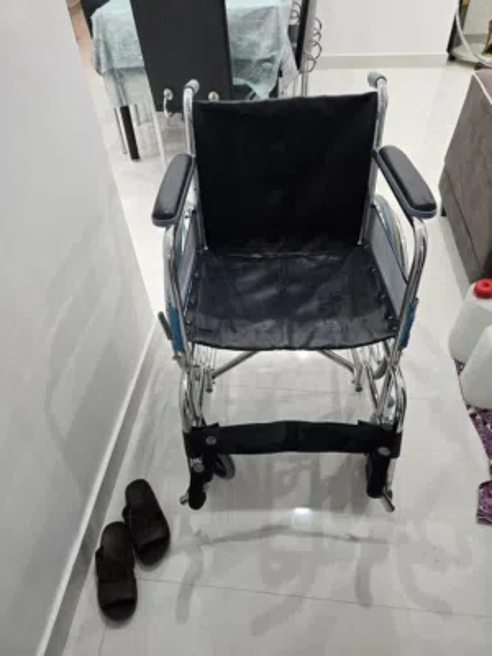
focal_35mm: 23
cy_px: 328
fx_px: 436
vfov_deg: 73.9
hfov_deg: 58.9
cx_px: 246
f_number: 1.7
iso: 125
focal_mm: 6.3
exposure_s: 1/100
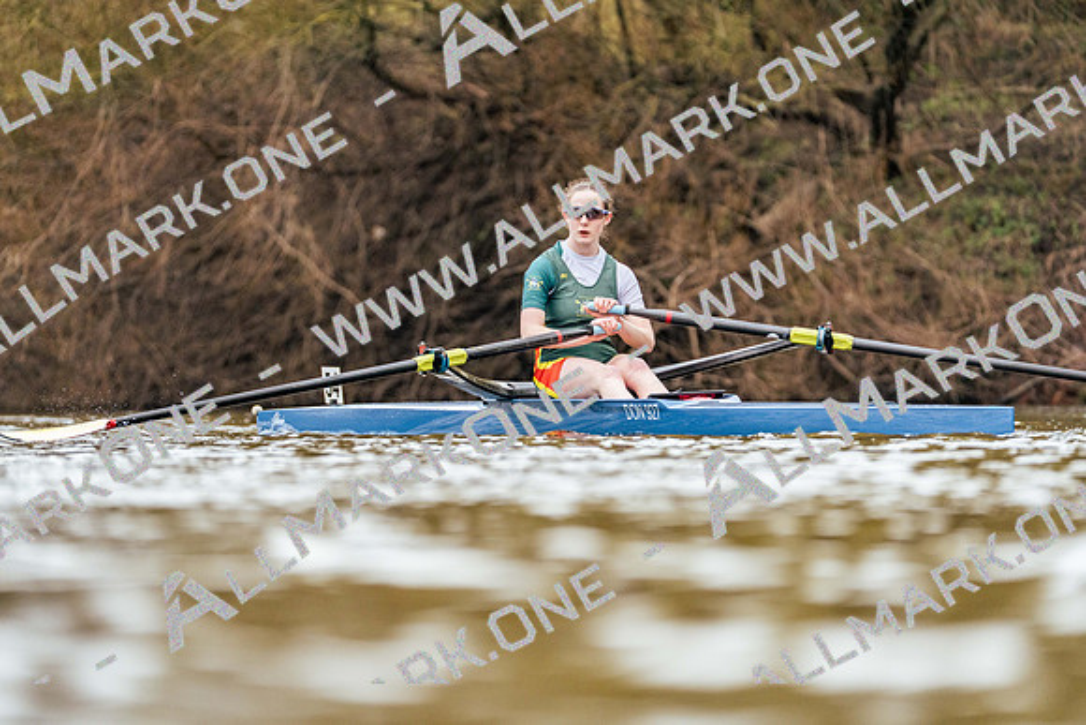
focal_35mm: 470
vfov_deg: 2.9
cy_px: 362
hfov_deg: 4.4
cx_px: 543
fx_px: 14181
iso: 2500
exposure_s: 1/2000
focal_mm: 470
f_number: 6.3
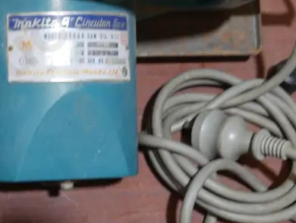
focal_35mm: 90
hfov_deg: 21.2
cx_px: 22
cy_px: 53
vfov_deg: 16.4
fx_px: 770
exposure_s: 1/60
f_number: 4
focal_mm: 17
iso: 320
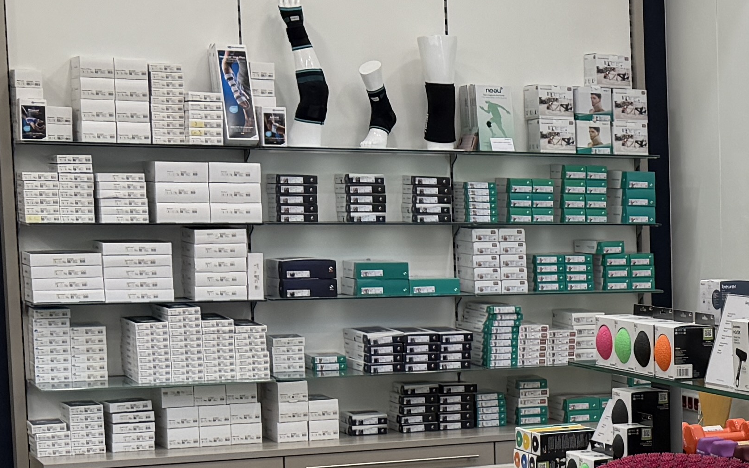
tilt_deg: -4.5
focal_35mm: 90
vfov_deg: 14.4
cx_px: 1180
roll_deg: +0.0
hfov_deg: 19.5
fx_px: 1837
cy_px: 380
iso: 64
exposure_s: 1/100
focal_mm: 6.76
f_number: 1.78
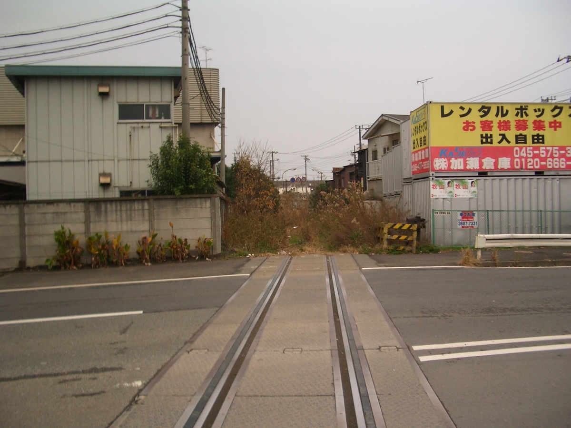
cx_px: 286
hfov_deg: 52.6
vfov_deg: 40.7
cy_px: 214
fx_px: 577
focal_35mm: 35
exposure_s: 1/160
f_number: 2.6
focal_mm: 5.8
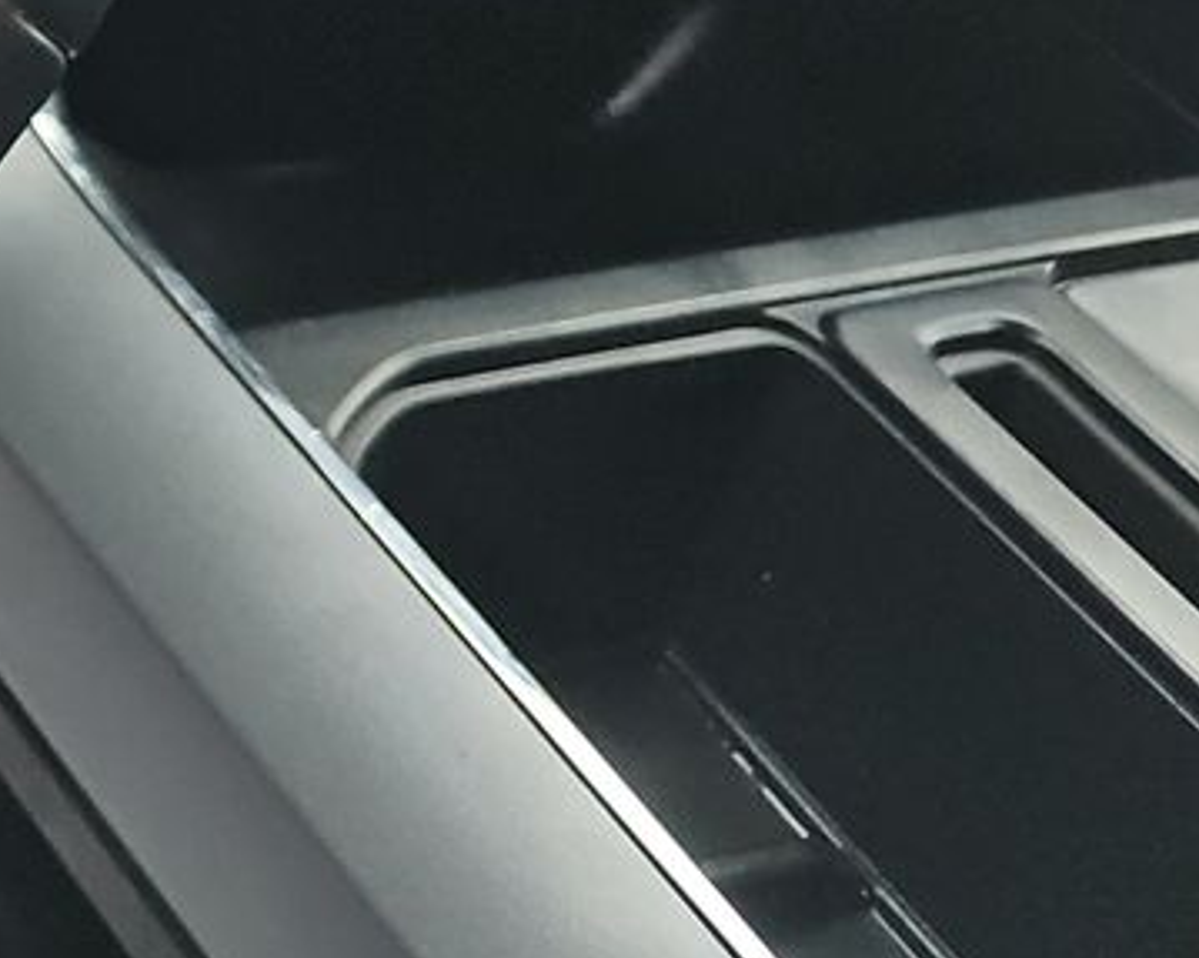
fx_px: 3548
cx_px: -1443
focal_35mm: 100
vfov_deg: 13.1
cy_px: -1031
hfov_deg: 14.5
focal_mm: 6.3
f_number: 1.7
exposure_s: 1/59
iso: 531
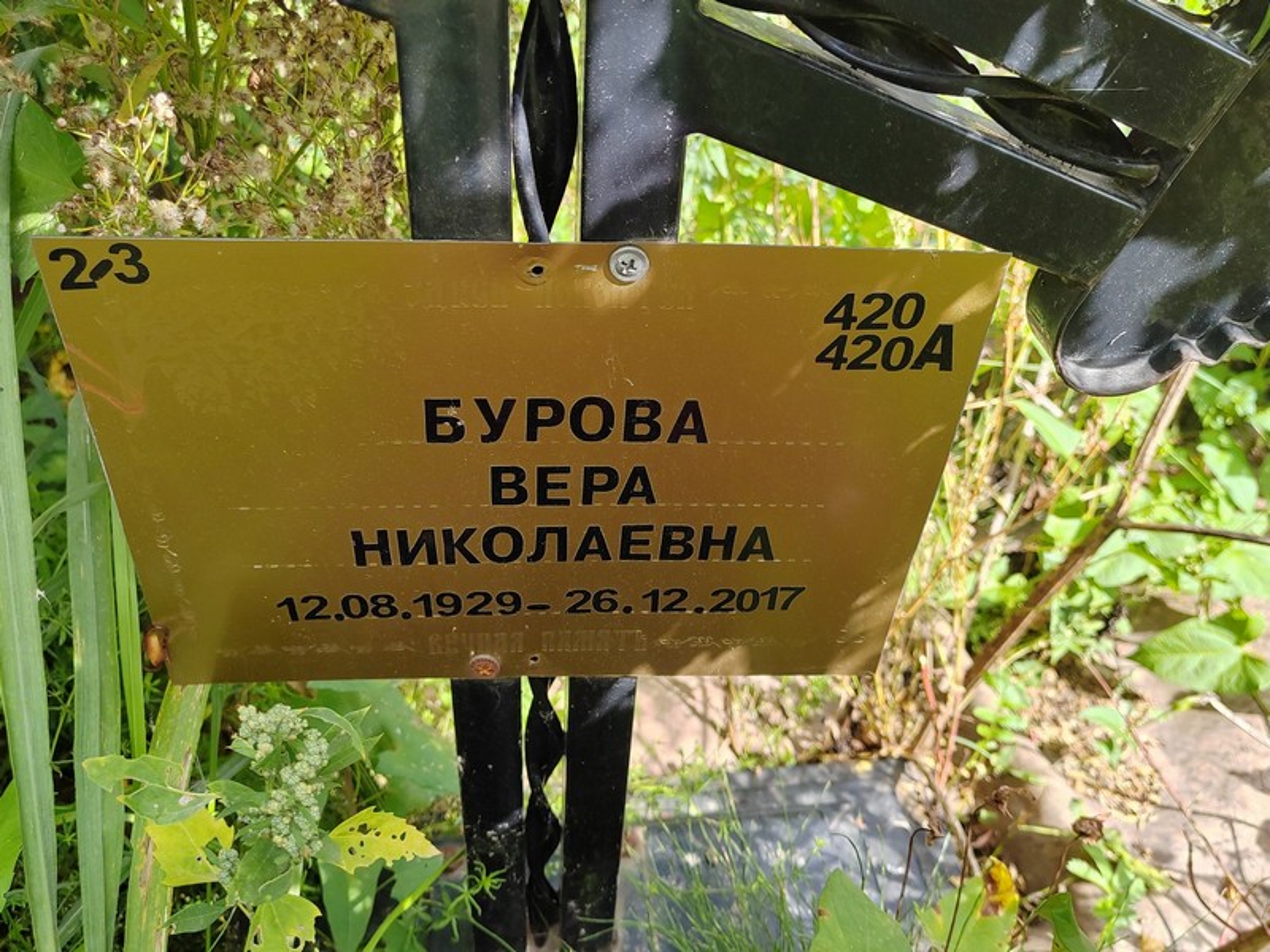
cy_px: 476
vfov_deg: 46.8
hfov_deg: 60.0
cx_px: 635
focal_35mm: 30
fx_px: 1101
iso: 100
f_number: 1.9
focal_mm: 5.52
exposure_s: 1/440
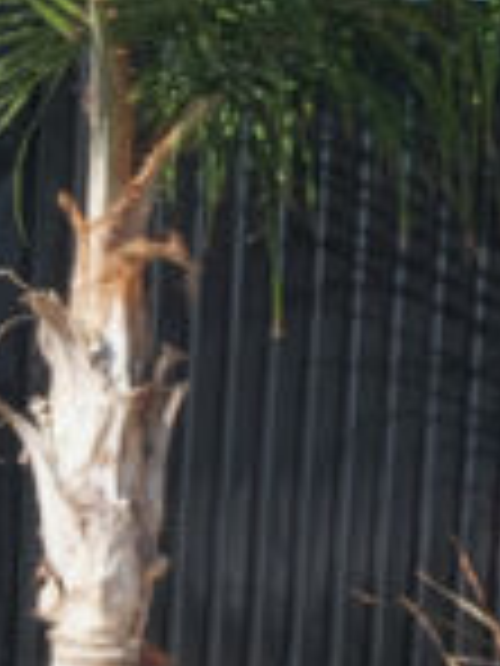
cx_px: -1288
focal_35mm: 267
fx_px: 5142
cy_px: 1028
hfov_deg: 5.1
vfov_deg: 7.3
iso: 160
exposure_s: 1/160
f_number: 9
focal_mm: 26.4
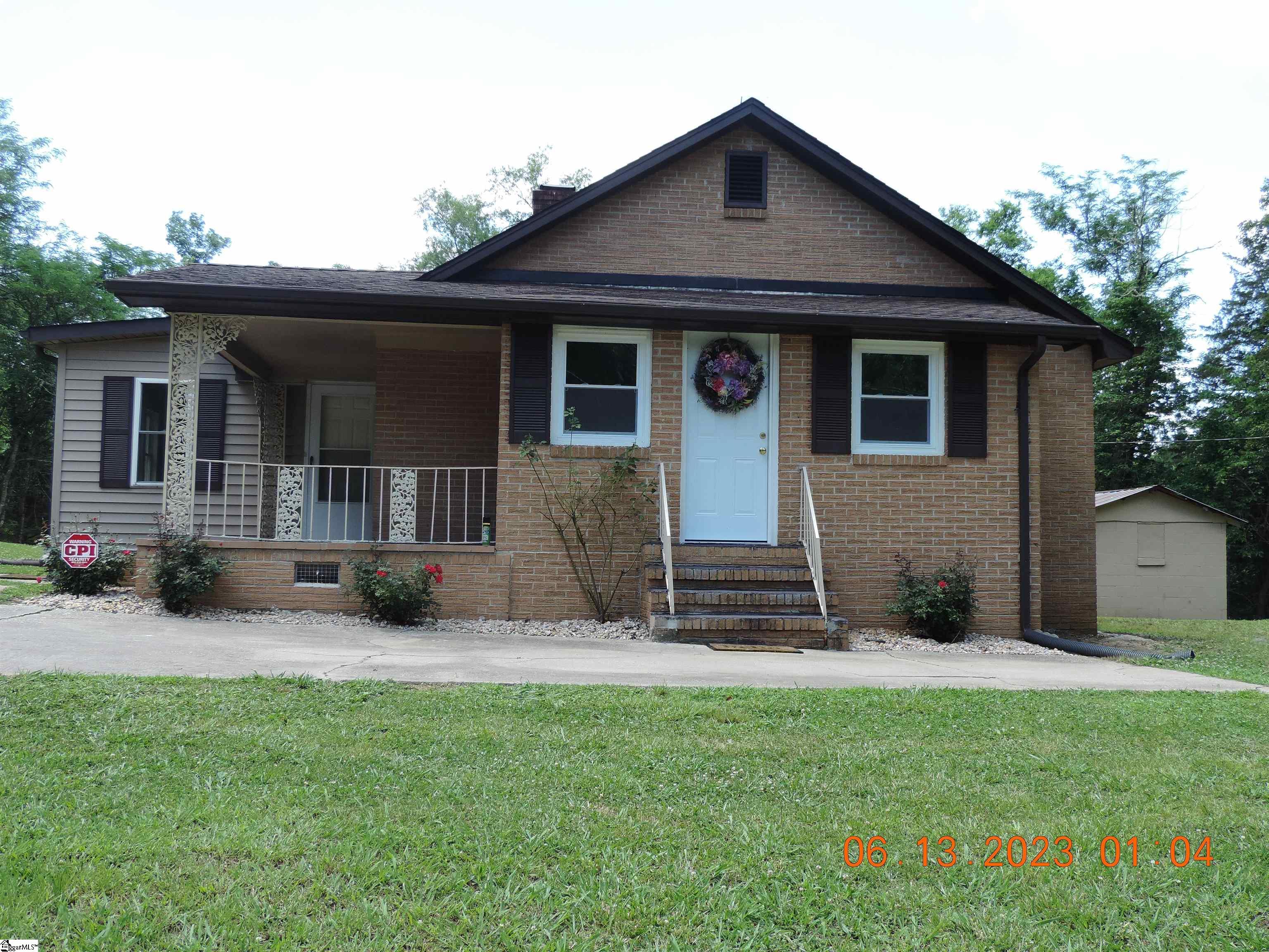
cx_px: 634
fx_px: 1283
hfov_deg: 52.6
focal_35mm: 35
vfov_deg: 40.7
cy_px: 476
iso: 80
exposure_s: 1/250
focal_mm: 6.2
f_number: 3.3
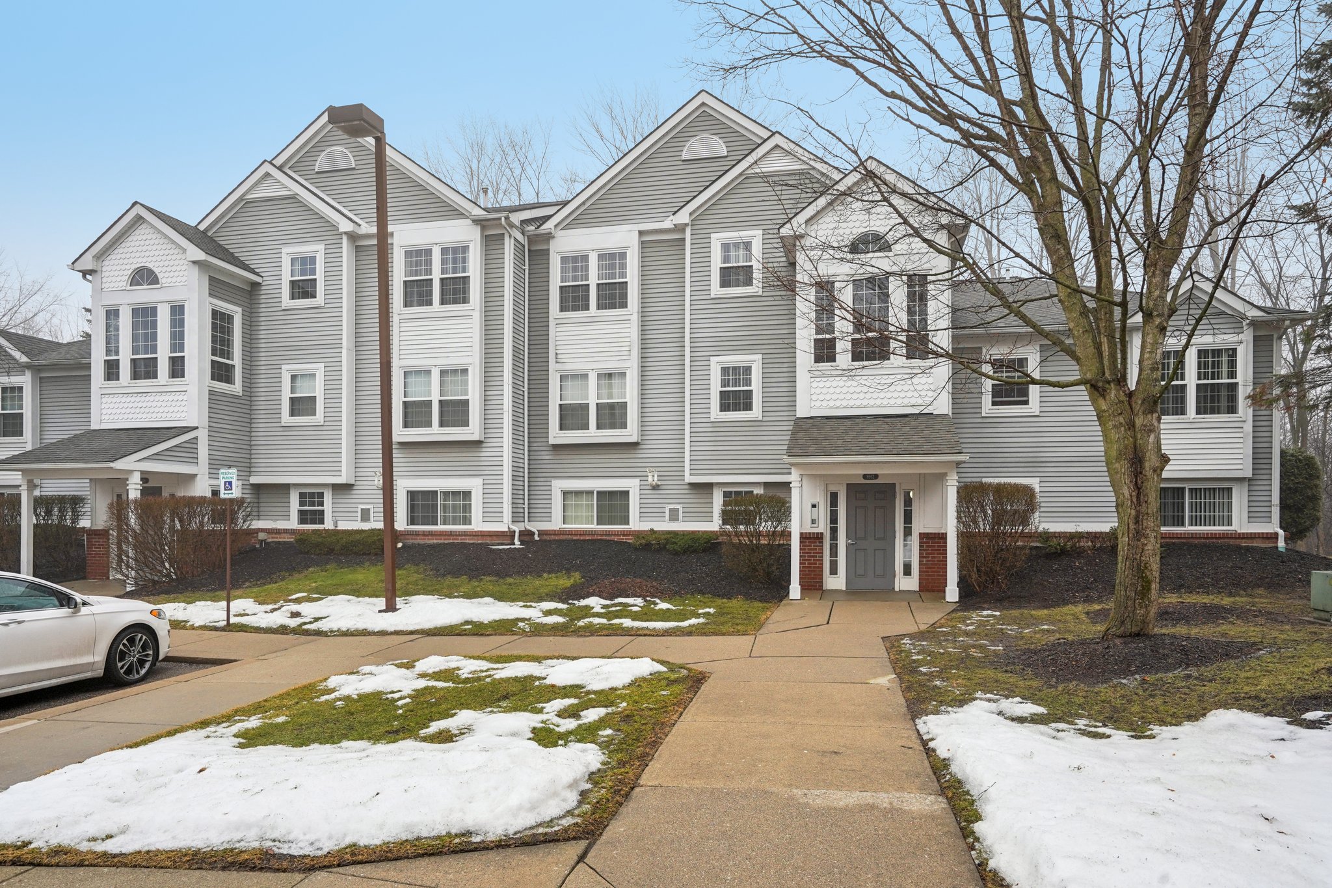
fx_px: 777
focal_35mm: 21
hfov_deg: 81.2
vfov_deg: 59.5
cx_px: 666
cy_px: 444
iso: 400
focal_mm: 21
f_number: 8
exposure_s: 1/250
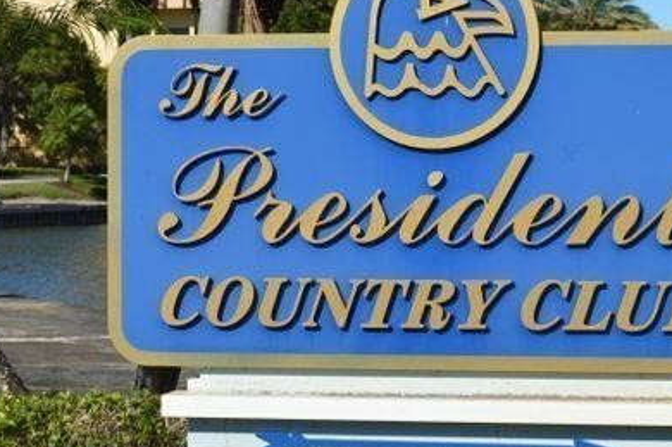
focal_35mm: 125
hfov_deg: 16.4
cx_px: 462
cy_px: 114
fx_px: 2329
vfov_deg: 10.9
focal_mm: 45
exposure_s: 1/320
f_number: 9
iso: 100
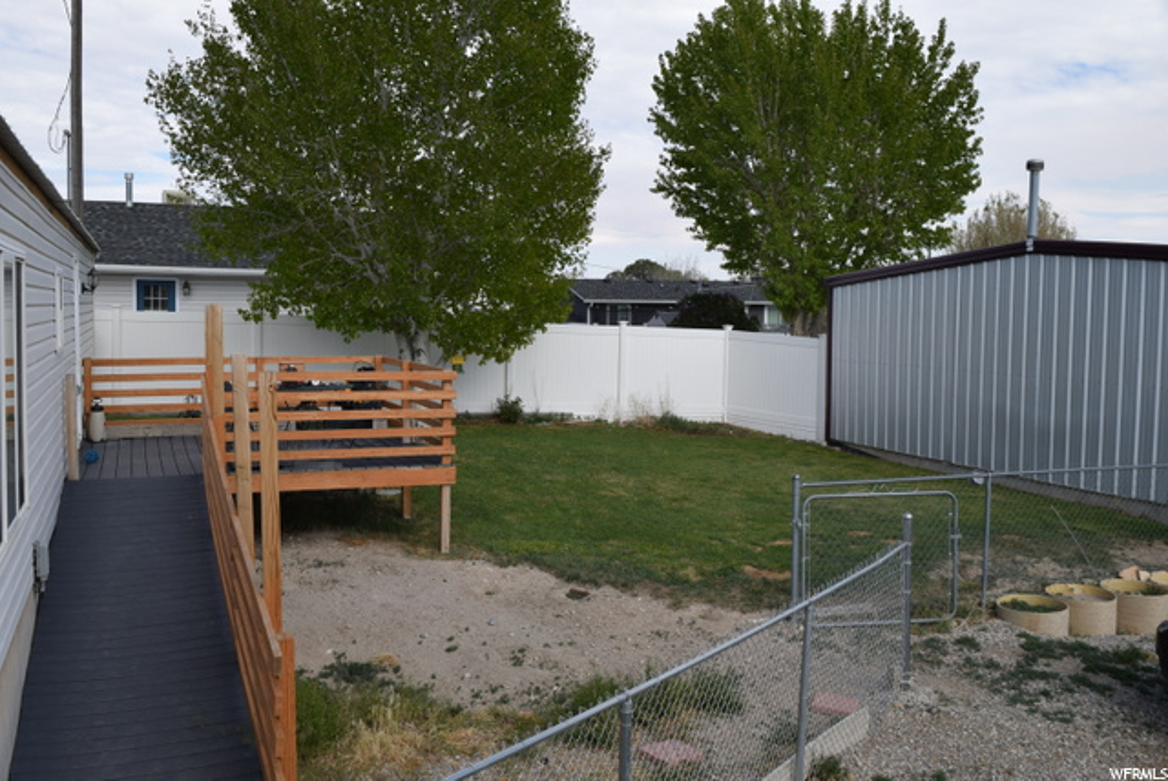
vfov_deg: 36.9
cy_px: 390
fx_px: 1169
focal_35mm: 36
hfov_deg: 53.1
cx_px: 584
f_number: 9
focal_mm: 24
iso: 200
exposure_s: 1/320
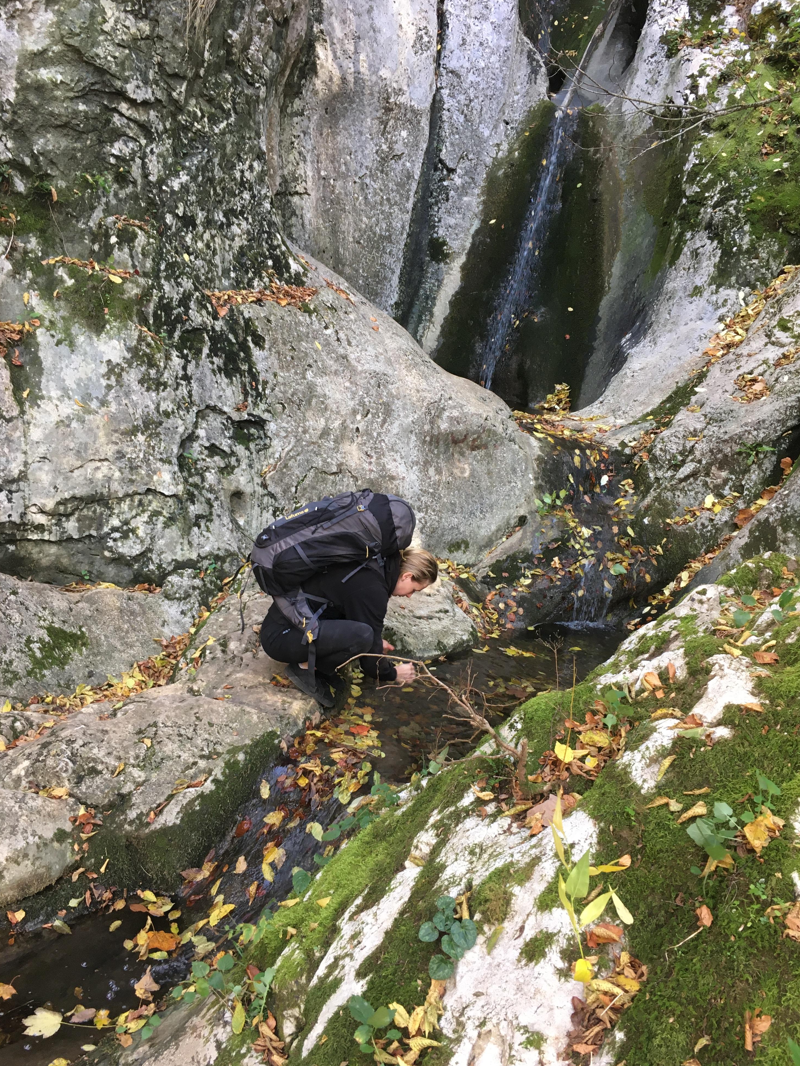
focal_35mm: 30
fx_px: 925
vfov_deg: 60.0
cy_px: 538
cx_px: 402
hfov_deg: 46.8
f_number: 2.2
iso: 64
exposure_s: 1/33
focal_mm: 4.15
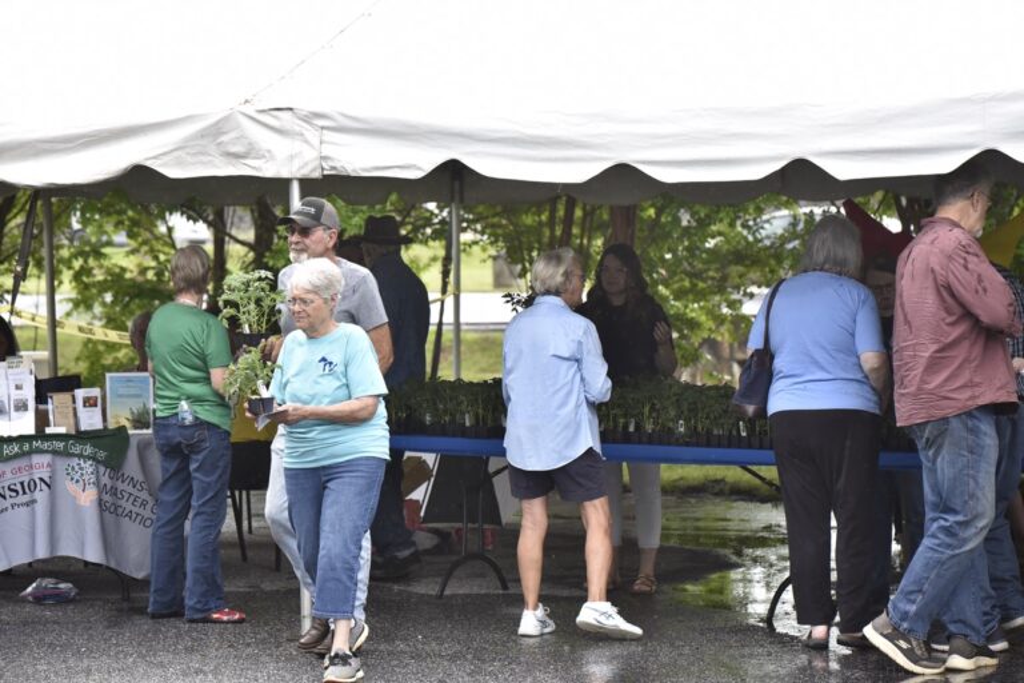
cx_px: 512
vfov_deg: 9.5
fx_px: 4124
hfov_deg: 14.2
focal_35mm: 145
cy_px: 342
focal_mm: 145
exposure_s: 1/500
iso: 720
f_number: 5.6
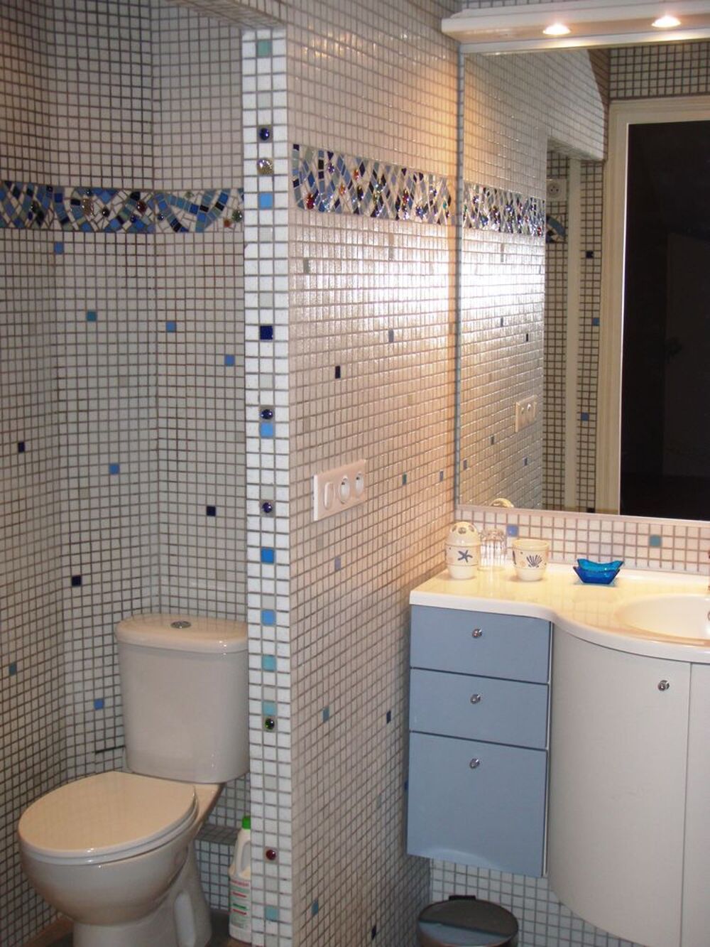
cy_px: 474
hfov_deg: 28.6
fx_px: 1395
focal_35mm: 51
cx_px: 355
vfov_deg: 37.5
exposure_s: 1/40
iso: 100
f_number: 4
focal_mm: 9.13
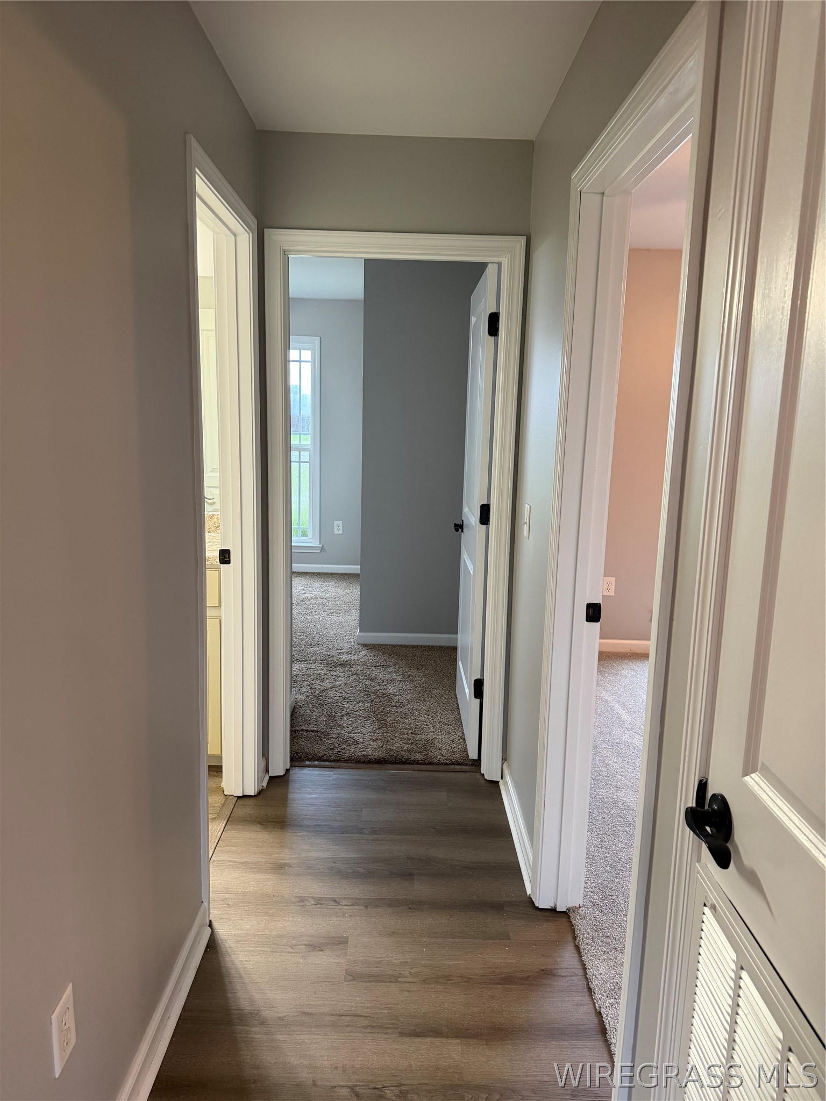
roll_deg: -1.8
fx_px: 764
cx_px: 413
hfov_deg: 56.8
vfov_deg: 71.6
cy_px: 550
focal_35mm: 24
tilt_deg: -9.5
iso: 320
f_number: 1.78
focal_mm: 6.76
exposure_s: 1/60
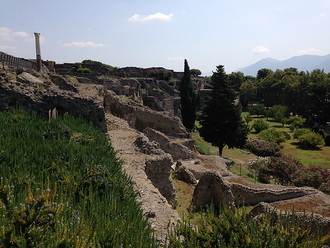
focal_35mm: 33
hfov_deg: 55.4
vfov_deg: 42.9
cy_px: 124
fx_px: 315
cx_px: 165
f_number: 2.4
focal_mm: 4.12
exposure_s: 1/2088
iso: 50
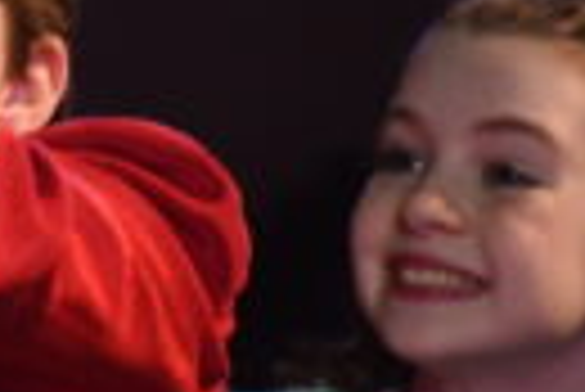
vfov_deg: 0.9
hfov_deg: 1.4
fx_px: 24353
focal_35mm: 1497
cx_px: -1498
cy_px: 331
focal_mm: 190
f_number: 2.8
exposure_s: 1/200
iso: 800
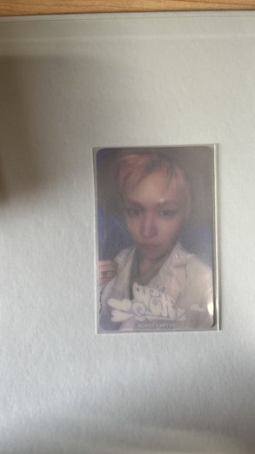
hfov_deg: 40.1
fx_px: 349
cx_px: 139
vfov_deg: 66.1
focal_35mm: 29
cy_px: 227
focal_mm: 5.96
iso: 80
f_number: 1.6
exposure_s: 1/60
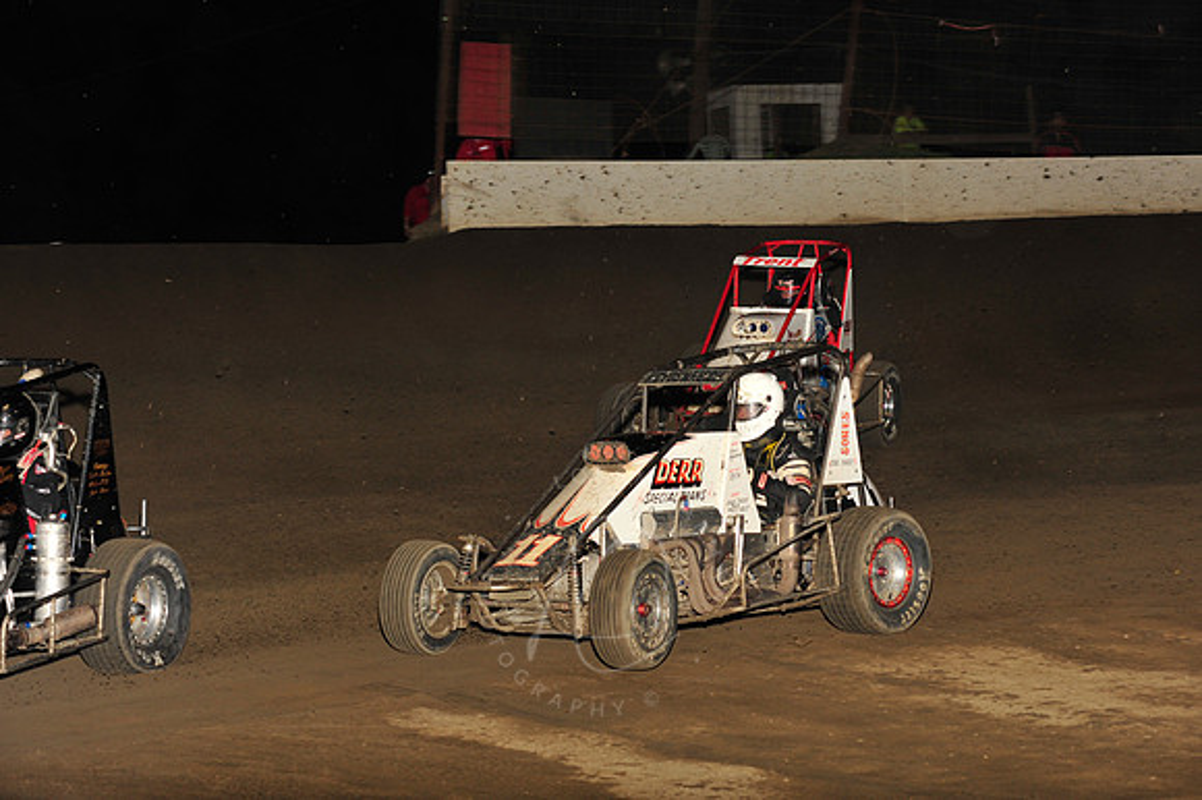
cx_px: 601
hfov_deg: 20.4
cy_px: 400
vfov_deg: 13.7
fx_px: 3337
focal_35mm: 100
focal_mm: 100
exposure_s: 1/320
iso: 800
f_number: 6.3
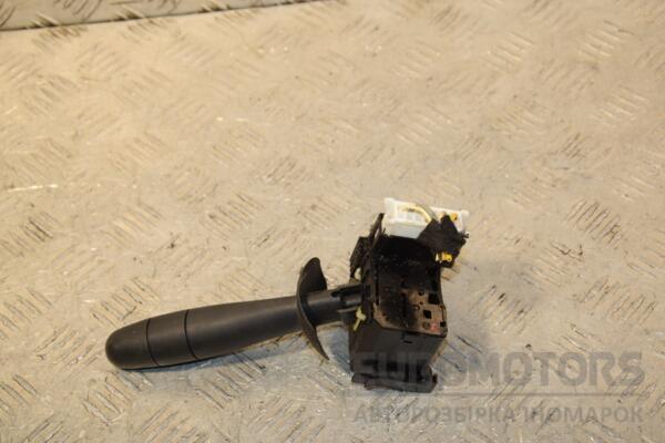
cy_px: 222
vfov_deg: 20.2
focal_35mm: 68
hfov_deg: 29.9
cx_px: 332
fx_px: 1247
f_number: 7.1
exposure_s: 1/200
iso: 800
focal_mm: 45
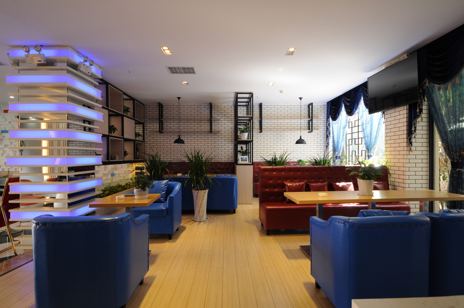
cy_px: 154
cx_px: 232
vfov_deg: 69.5
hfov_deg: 92.5
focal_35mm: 17
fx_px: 222
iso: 640
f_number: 4.8
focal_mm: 11.5
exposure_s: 1/50
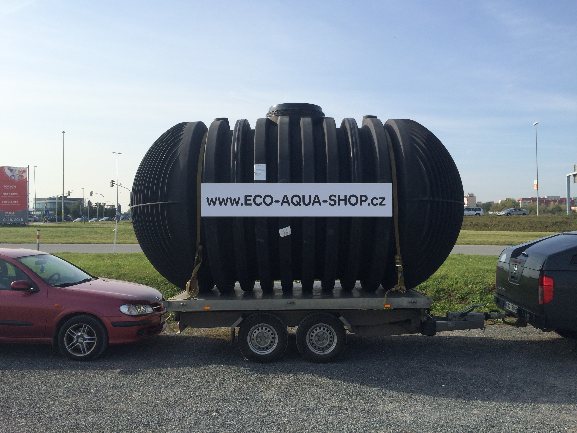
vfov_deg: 48.2
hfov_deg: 61.7
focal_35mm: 29
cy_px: 216
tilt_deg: +0.8
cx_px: 288
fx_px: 483
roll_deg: +0.8
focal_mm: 4.15
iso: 32
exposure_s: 1/1866
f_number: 2.2
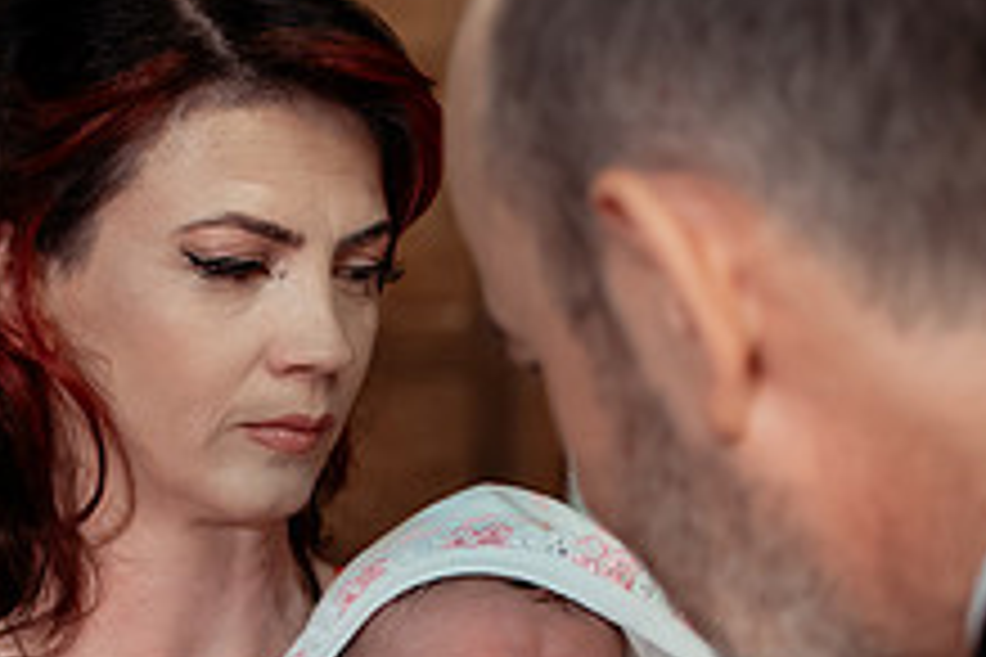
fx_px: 2684
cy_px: 800
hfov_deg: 20.8
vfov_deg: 13.6
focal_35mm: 98
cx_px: 479
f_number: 2.8
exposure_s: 1/160
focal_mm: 35
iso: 1600
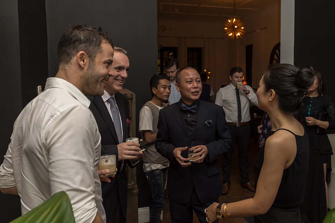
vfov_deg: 53.1
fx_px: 223
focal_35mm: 24
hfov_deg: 73.8
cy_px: 112
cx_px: 168
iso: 800
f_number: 5.6
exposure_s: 1/60
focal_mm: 24
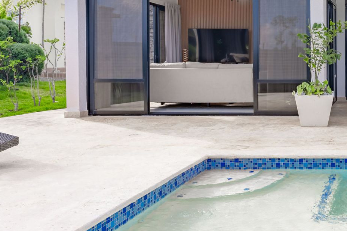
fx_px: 409
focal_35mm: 42
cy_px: 98
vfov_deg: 31.5
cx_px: 347
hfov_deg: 40.3
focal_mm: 20.7
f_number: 10
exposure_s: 1/1000
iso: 160
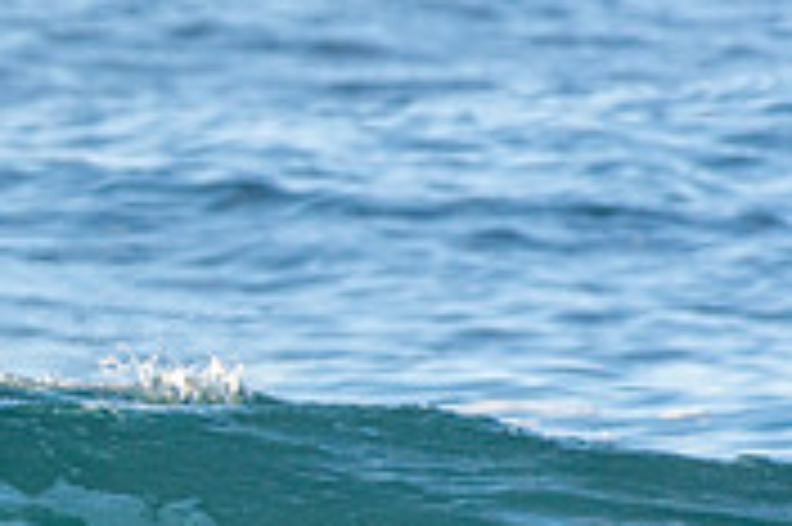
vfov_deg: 0.6
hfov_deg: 0.8
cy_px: 816
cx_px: -468
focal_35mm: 2471
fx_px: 54310
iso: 280
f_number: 5.6
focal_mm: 500
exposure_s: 1/1250
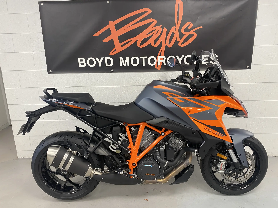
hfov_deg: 67.3
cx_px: 139
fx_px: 209
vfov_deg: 53.1
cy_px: 104
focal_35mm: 26
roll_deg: +1.8
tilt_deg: -14.0
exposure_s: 1/50
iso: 100
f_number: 1.8
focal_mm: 4.25
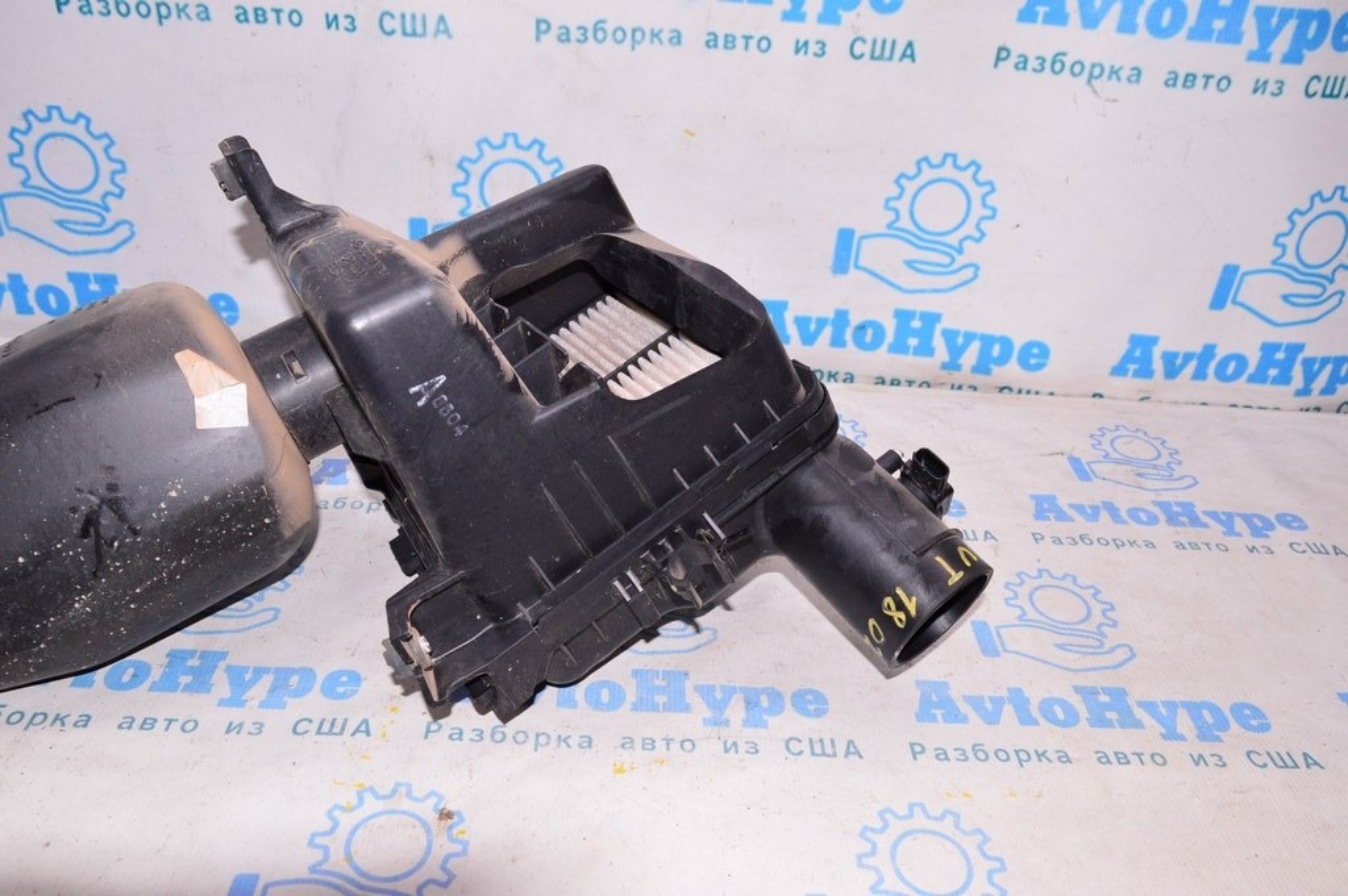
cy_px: 448
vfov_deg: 43.5
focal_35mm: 30
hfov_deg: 62.0
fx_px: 1122
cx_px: 674
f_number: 8
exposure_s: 1/160
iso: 1600
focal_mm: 20
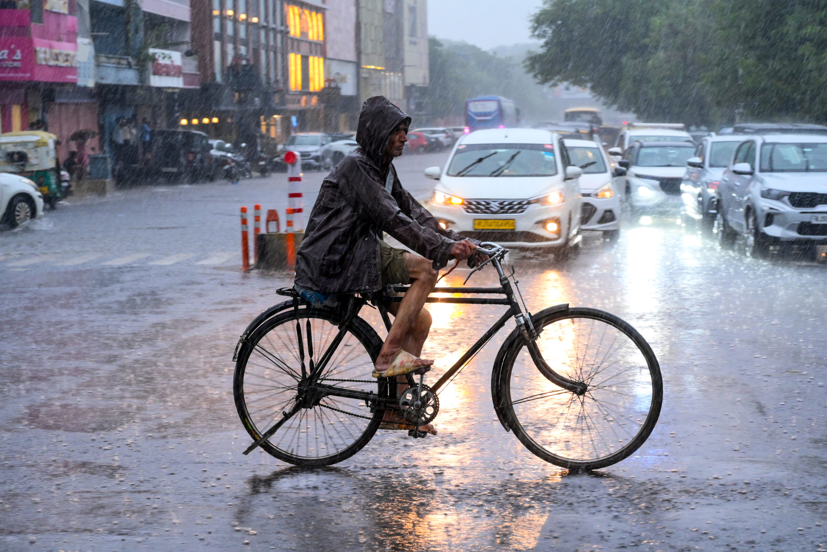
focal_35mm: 85
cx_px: 414
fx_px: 1953
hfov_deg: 23.9
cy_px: 276
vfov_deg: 16.1
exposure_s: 1/250
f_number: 7.1
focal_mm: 85
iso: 2500
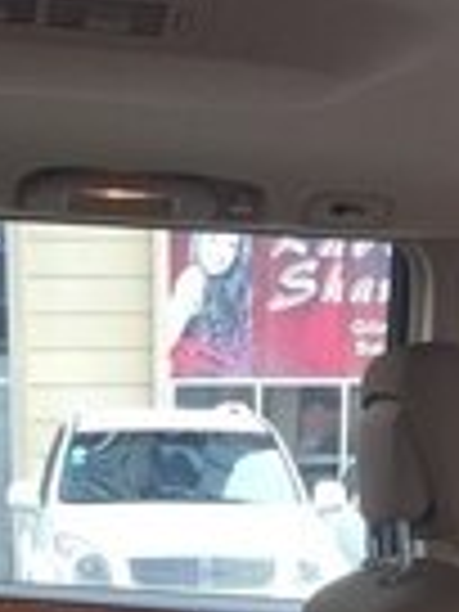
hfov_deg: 13.9
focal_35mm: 106
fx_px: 1874
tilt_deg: -14.9
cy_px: 1040
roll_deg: +0.9
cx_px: 153
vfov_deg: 16.2
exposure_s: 1/100
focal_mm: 4.15
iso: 40
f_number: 2.2
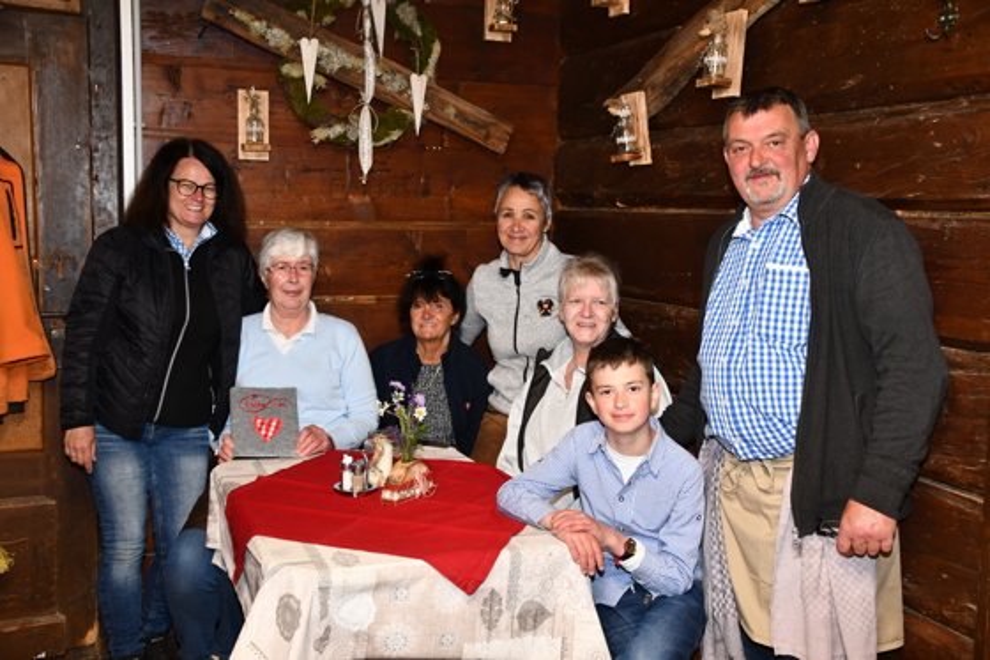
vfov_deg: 34.2
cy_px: 330
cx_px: 495
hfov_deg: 49.6
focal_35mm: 39
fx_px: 1072
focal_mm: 26
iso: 1250
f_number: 4
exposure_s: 1/60
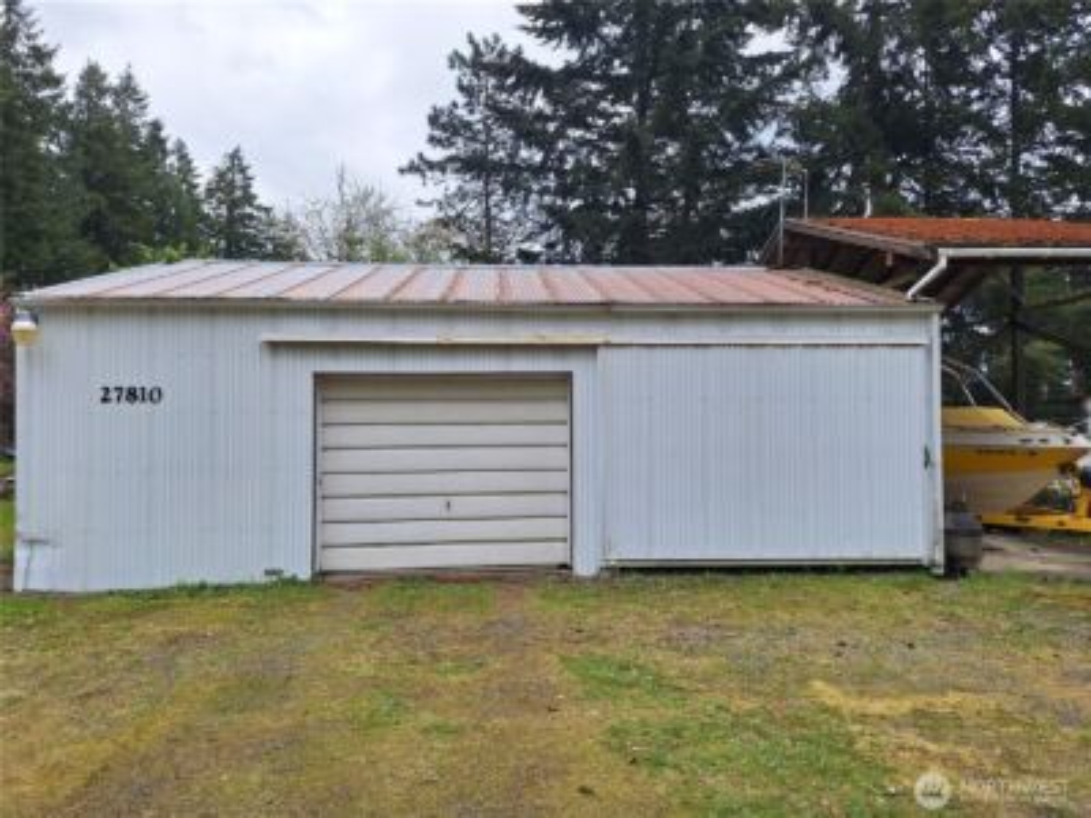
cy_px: 409
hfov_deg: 73.9
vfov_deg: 58.9
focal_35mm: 23
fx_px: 725
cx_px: 546
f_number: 1.8
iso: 40
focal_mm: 5.54
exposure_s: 1/1464
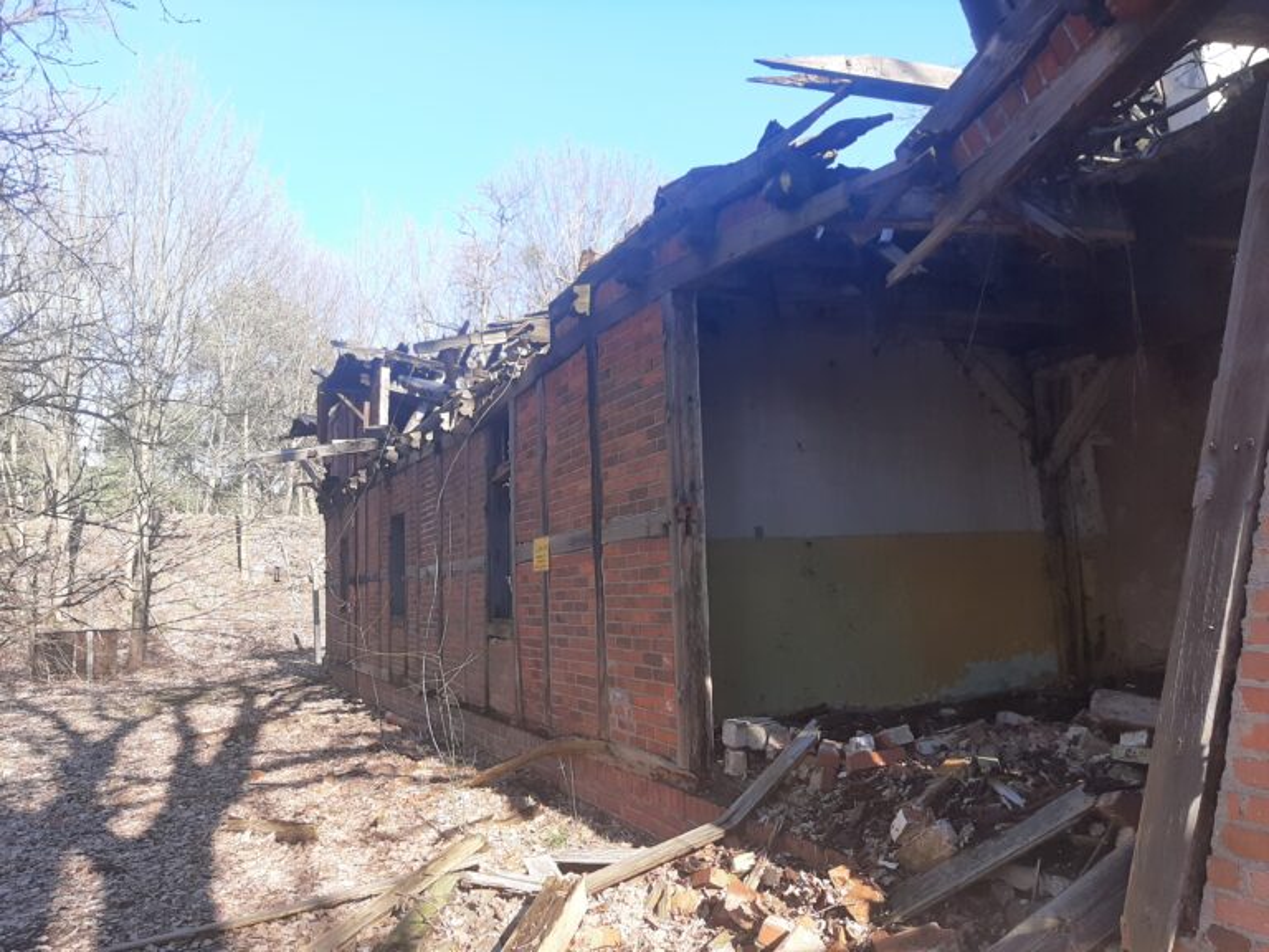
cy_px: 476
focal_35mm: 26
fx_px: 953
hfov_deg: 67.3
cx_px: 634
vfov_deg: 53.1
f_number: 1.7
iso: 40
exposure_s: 1/664
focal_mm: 3.93
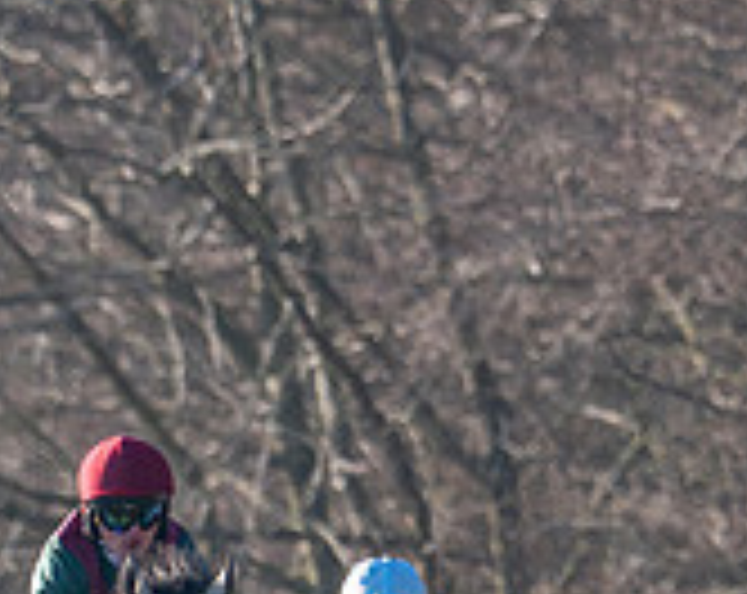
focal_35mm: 2963
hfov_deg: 0.7
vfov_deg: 0.5
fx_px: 65353
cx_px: 417
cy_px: 810
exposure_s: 1/2000
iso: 400
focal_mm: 400
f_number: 5
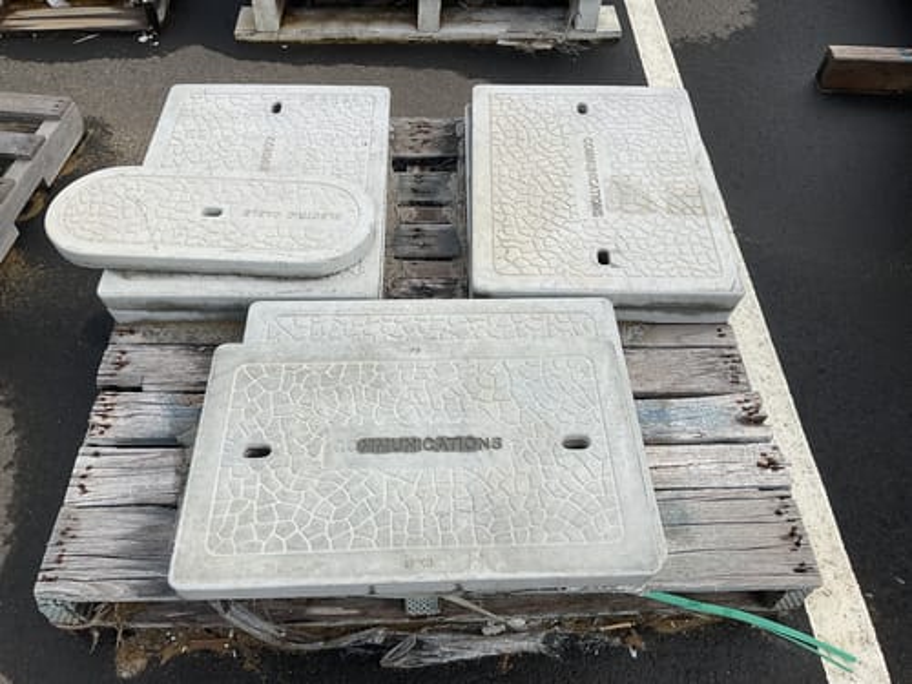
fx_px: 764
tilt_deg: -52.5
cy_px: 342
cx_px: 456
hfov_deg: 61.7
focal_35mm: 29
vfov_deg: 48.2
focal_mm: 3
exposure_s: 1/1577
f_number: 1.8
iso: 16
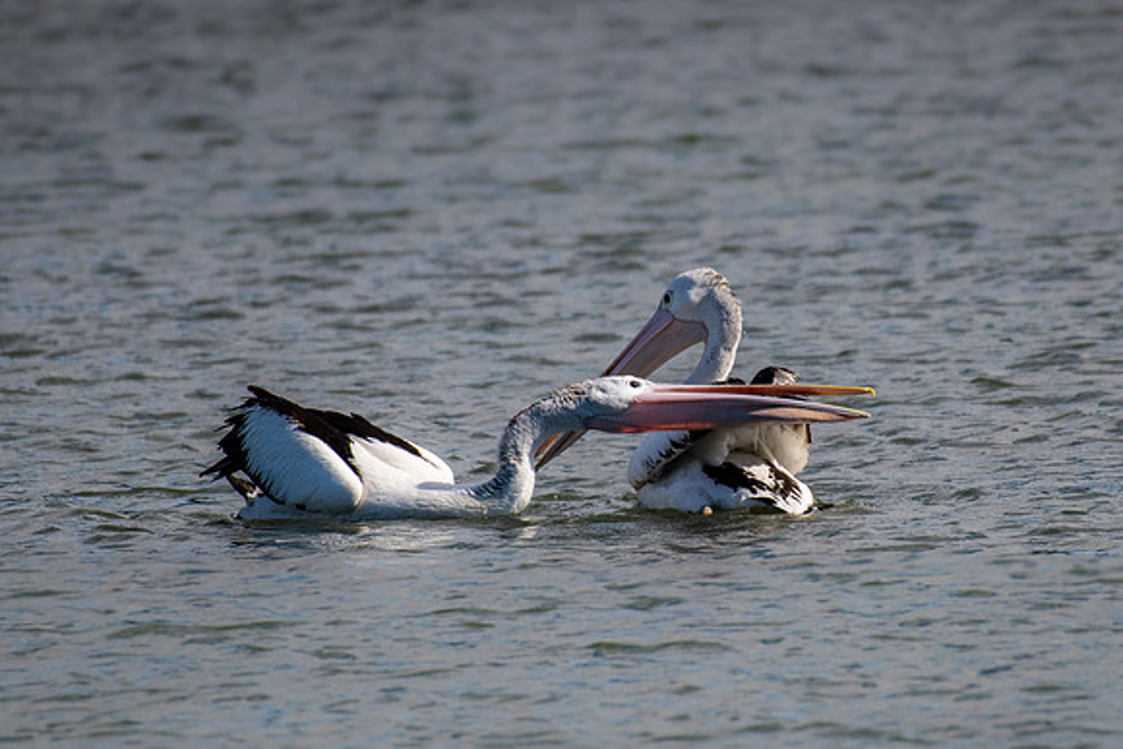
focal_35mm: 1159
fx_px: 36150
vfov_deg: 1.2
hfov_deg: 1.8
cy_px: 391
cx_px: 687
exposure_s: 1/2000
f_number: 5.6
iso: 320
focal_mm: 500
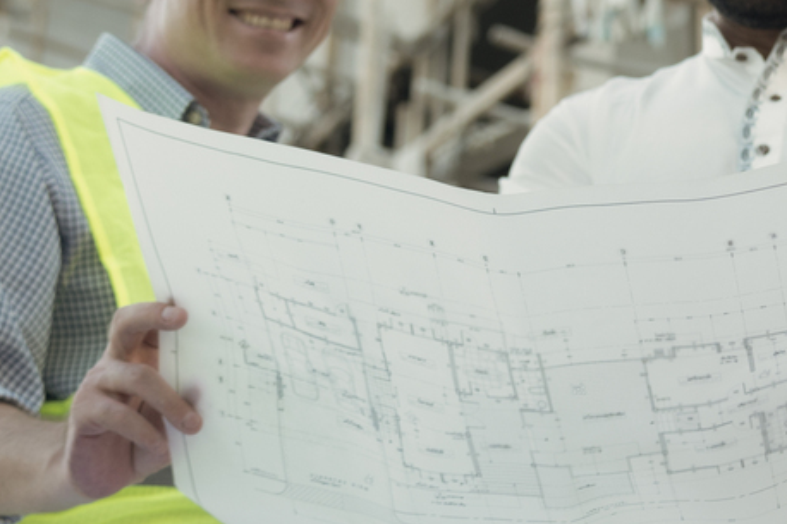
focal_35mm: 132
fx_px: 2884
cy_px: 46
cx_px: 629
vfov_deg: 10.3
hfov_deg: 15.4
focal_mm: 40
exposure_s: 1/400
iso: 500
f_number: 4
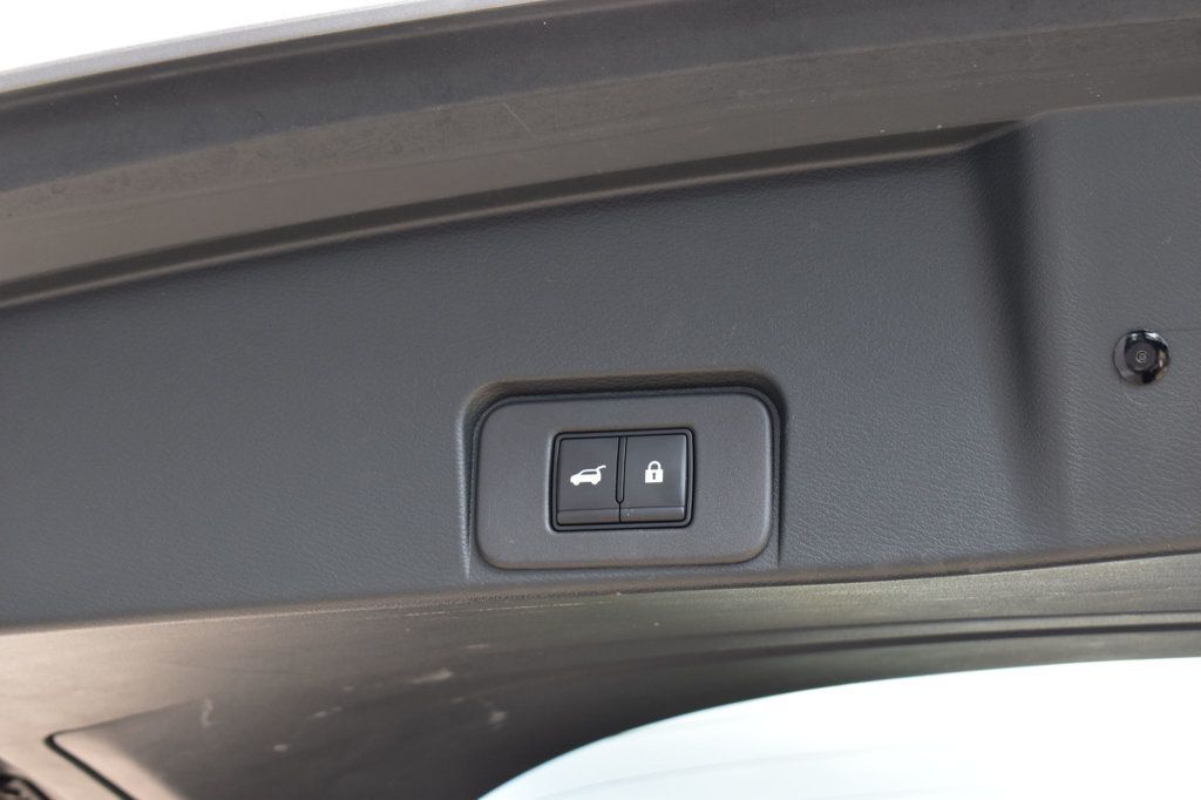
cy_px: 400
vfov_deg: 16.5
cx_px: 600
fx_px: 2751
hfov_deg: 24.6
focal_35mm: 82
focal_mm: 55
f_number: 8
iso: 400
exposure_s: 1/50
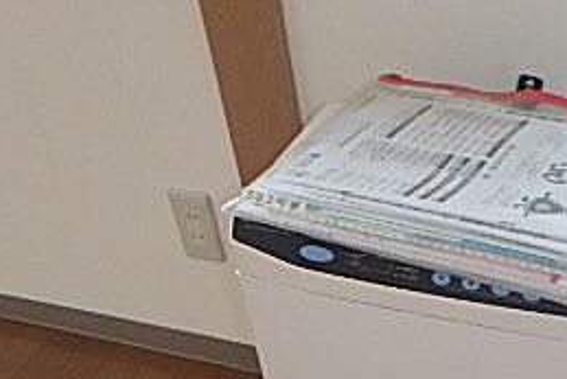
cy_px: 449
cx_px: 379
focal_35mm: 54
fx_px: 851
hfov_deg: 36.5
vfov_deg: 23.1
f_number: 3.5
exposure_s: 1/30
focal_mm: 3.7
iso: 320
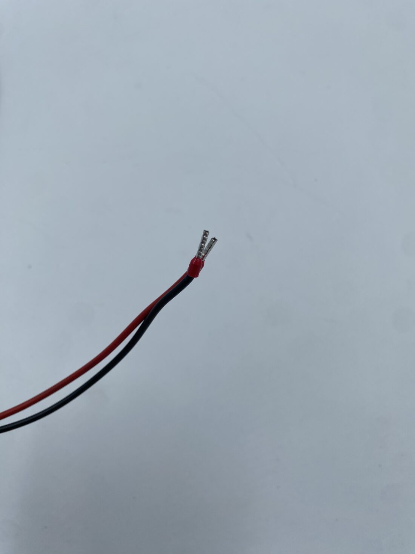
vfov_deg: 67.3
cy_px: 277
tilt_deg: -74.4
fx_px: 416
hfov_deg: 53.1
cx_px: 208
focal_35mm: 26
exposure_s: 1/934
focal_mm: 4.25
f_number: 1.8
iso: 32
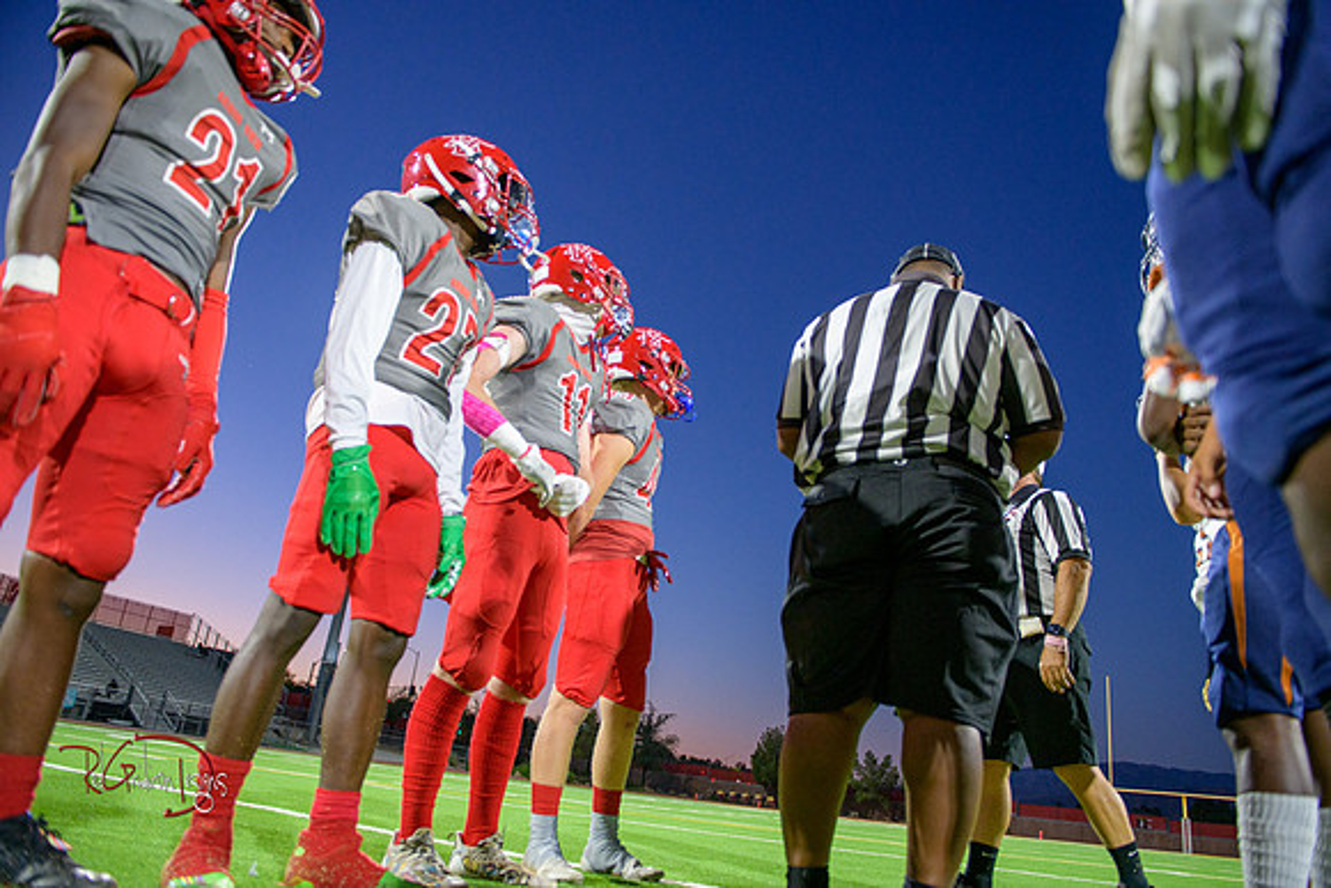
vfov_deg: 53.2
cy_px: 444
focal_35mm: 24
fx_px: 887
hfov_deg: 73.7
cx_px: 666
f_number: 2.8
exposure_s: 1/250
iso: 1250
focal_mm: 24
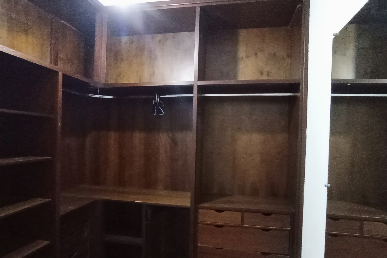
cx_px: 193
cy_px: 140
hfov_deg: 73.7
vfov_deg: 53.1
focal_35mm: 24
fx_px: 258
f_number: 2.2
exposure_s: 1/20
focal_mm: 1.65
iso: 992
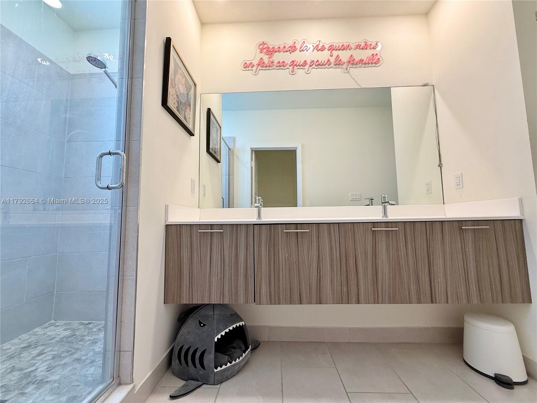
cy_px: 202
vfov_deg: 85.7
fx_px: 217
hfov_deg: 102.1
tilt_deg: +4.5
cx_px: 268
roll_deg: +0.5
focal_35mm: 14
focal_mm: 2.22
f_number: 2.2
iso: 125
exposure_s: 1/120
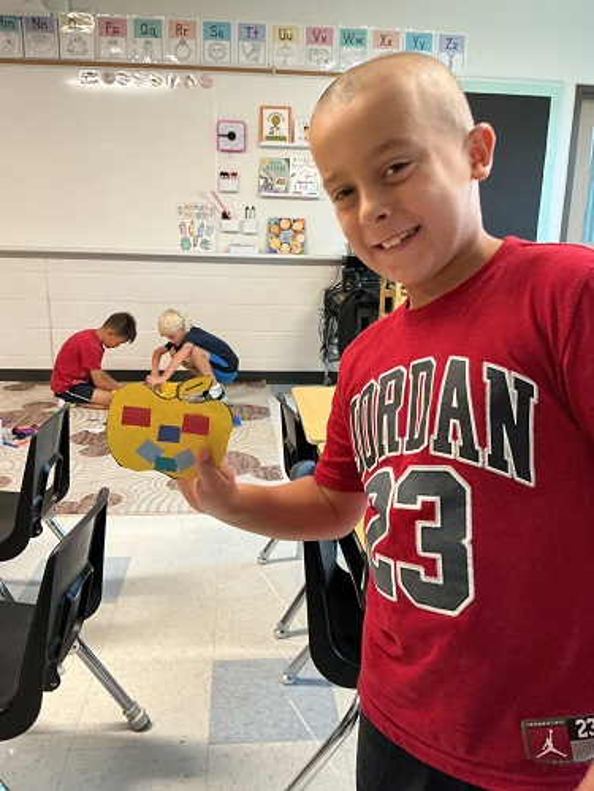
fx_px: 664
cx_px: 297
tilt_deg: -15.1
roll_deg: -1.6
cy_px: 396
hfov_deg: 48.2
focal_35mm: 29
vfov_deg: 61.7
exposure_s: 1/50
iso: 250
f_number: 1.8
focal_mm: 3
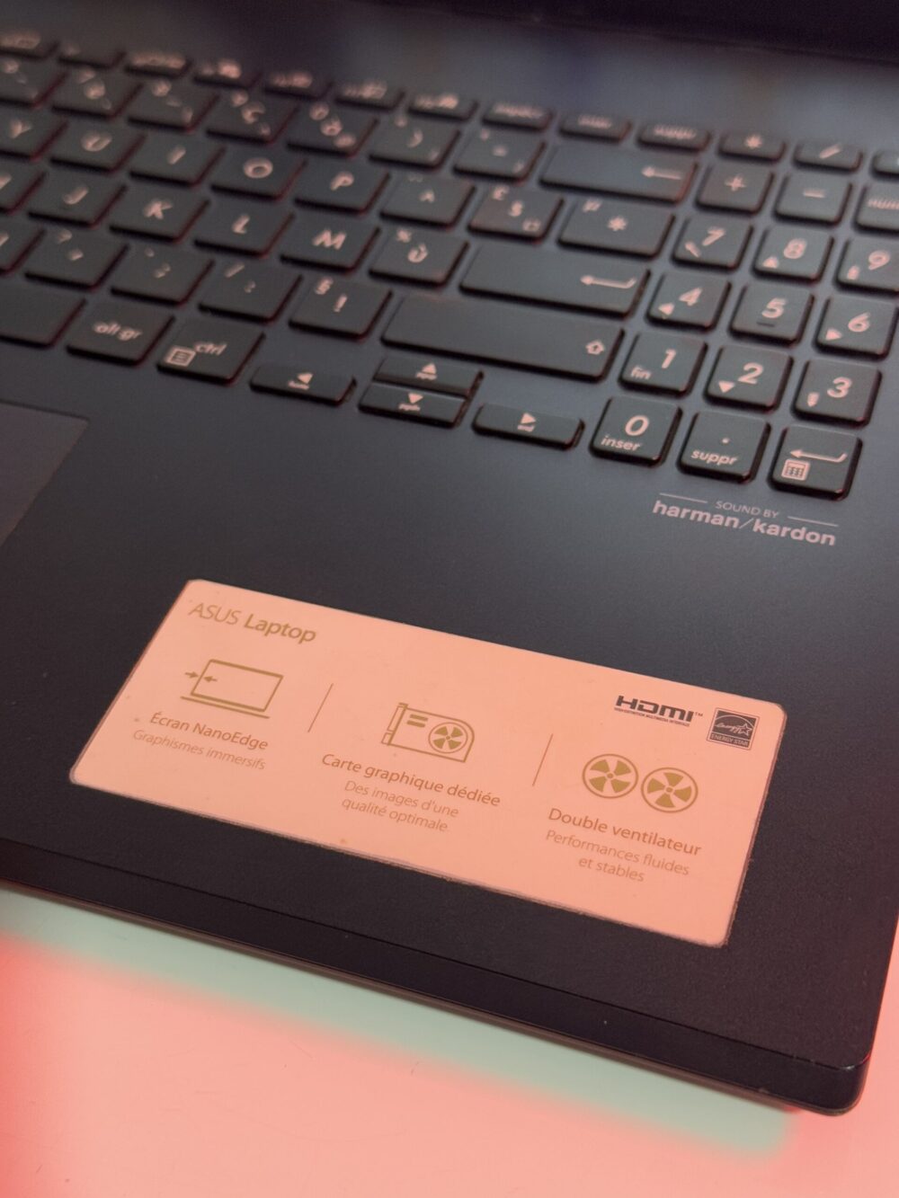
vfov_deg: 39.7
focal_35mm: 48
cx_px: 450
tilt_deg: -46.4
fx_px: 1662
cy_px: 599
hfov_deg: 30.3
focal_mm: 6.76
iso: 125
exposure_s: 1/60
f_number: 1.78
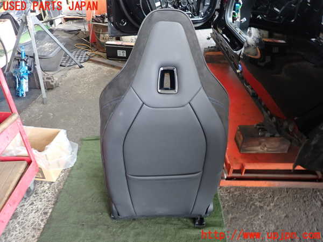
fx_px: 233
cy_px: 121
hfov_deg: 69.4
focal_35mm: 25
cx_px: 162
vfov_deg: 54.9
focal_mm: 4.5
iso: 250
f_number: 2
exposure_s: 1/30
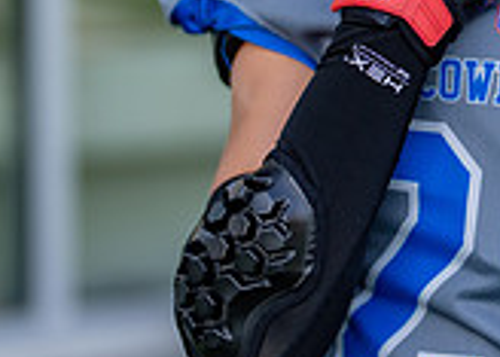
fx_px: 2853
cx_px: 569
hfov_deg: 9.9
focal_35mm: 201
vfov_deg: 7.1
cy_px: -37
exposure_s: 1/640
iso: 100
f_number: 1.2
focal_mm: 50
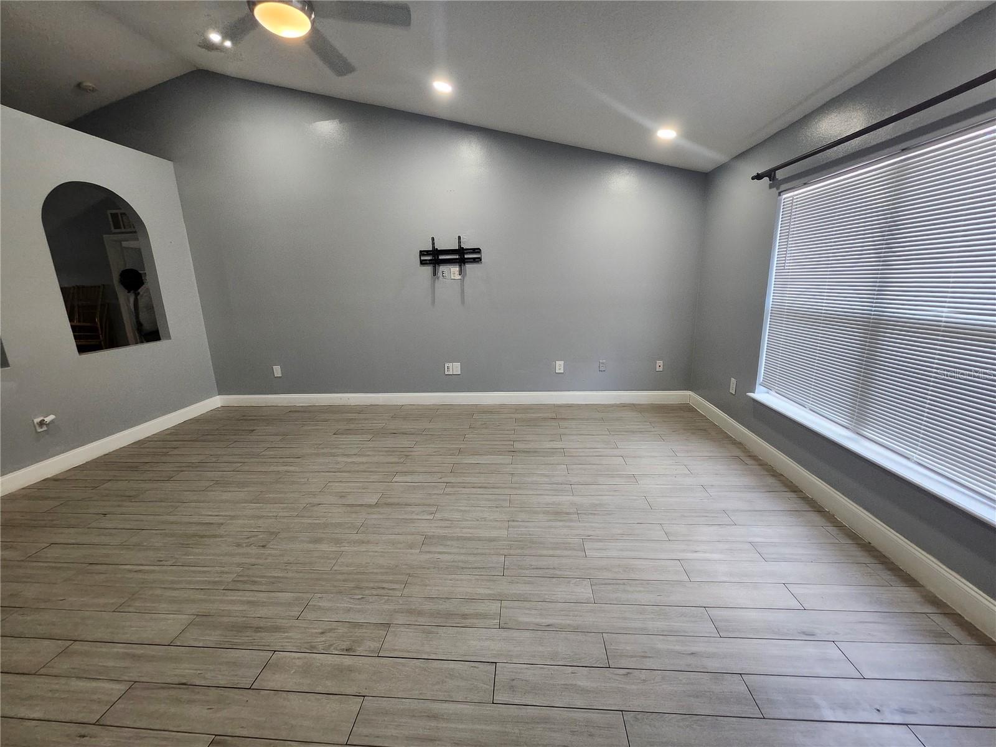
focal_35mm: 13
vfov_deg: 89.9
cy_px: 374
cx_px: 498
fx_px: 374
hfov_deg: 106.2
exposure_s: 1/60
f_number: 2.2
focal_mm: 1.74
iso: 250
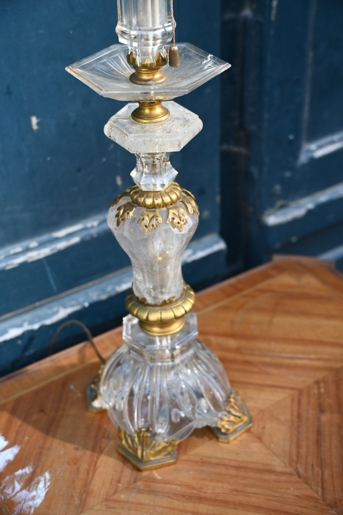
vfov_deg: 38.4
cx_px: 172
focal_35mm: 52
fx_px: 740
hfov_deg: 26.1
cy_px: 258
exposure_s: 1/250
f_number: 4.2
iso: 360
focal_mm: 34.5
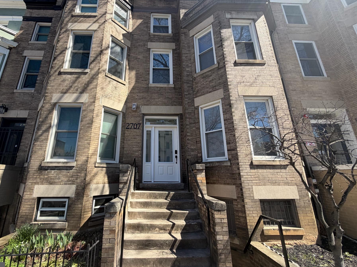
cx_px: 159
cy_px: 126
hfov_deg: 94.1
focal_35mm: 16
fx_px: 165
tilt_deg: +16.8
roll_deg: -0.2
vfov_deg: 78.0
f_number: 2.2
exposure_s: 1/564
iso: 40
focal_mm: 2.22
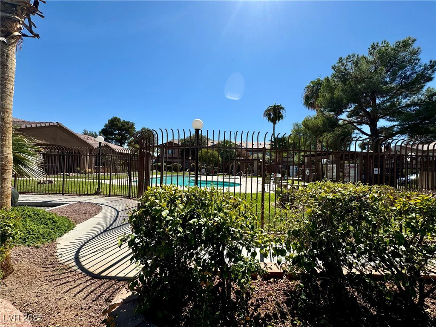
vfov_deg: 85.7
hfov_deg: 102.1
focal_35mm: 14
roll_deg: -1.8
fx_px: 176
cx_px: 218
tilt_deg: +0.7
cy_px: 164
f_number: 2.2
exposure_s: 1/2208
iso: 50
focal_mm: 2.22
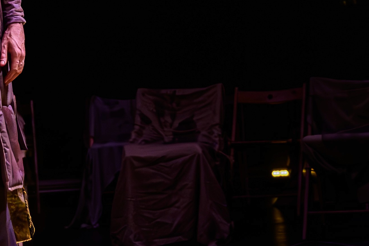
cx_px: 209
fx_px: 1343
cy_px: 27
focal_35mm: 131
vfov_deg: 10.4
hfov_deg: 15.6
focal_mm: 38
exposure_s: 1/200
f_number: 2.8
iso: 12800
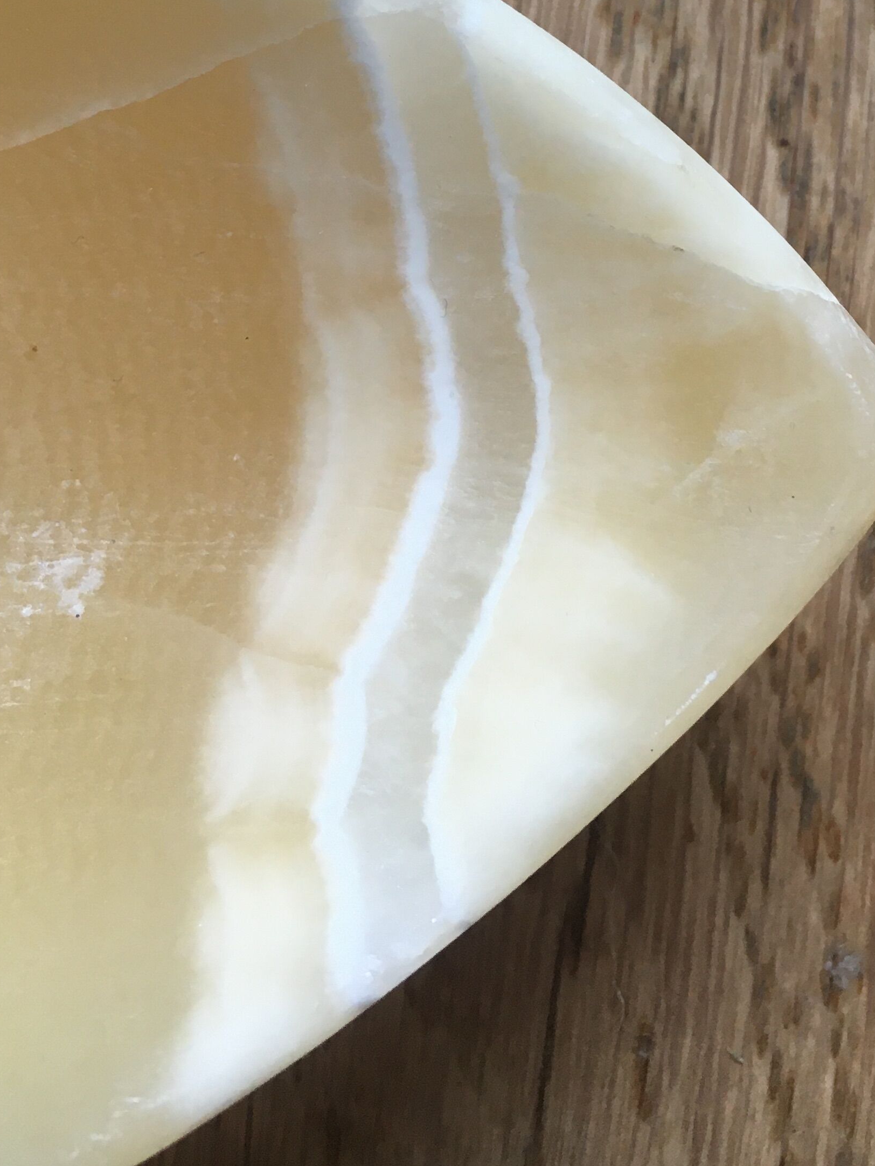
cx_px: 473
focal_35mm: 54
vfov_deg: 33.5
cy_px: 92
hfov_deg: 27.0
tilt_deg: -82.1
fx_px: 1820
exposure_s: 1/33
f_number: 2.2
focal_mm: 4.15
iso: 32
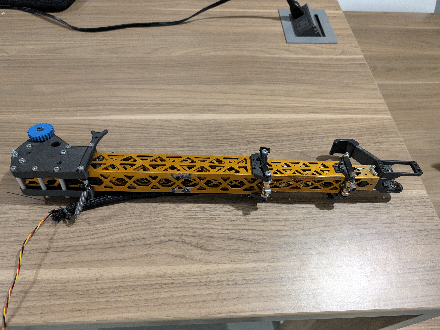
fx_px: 305
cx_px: 220
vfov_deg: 56.9
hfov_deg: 71.6
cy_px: 165
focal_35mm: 24
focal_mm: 6.9
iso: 908
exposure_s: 1/60.1
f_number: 1.68
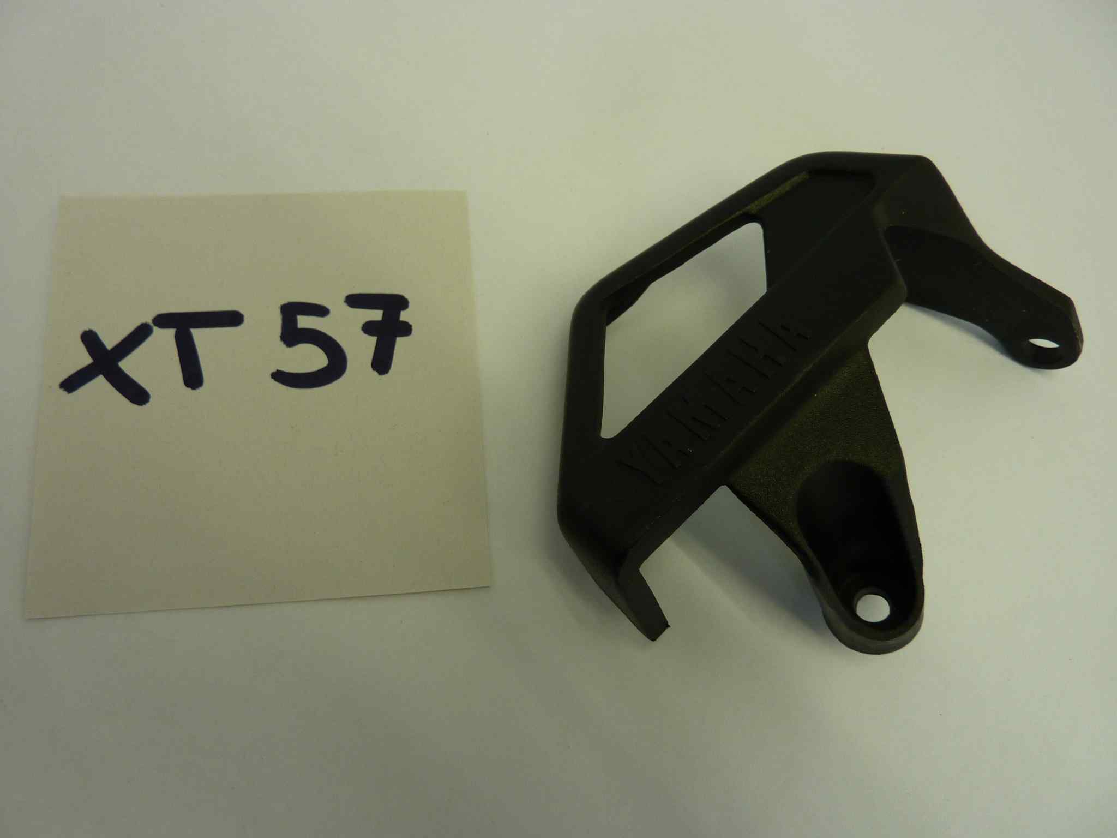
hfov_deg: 69.4
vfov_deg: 54.9
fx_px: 807
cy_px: 419
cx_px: 558
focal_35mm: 25
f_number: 3.3
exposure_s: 1/50
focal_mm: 4.1
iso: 80
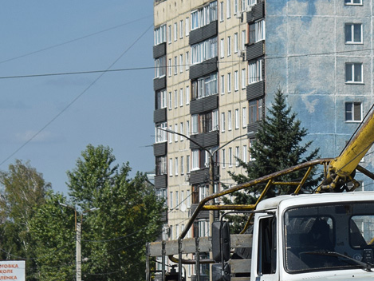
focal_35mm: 192
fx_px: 2075
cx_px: 396
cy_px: 242
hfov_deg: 10.2
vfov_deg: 7.7
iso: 200
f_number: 7.1
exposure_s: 1/1250
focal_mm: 52
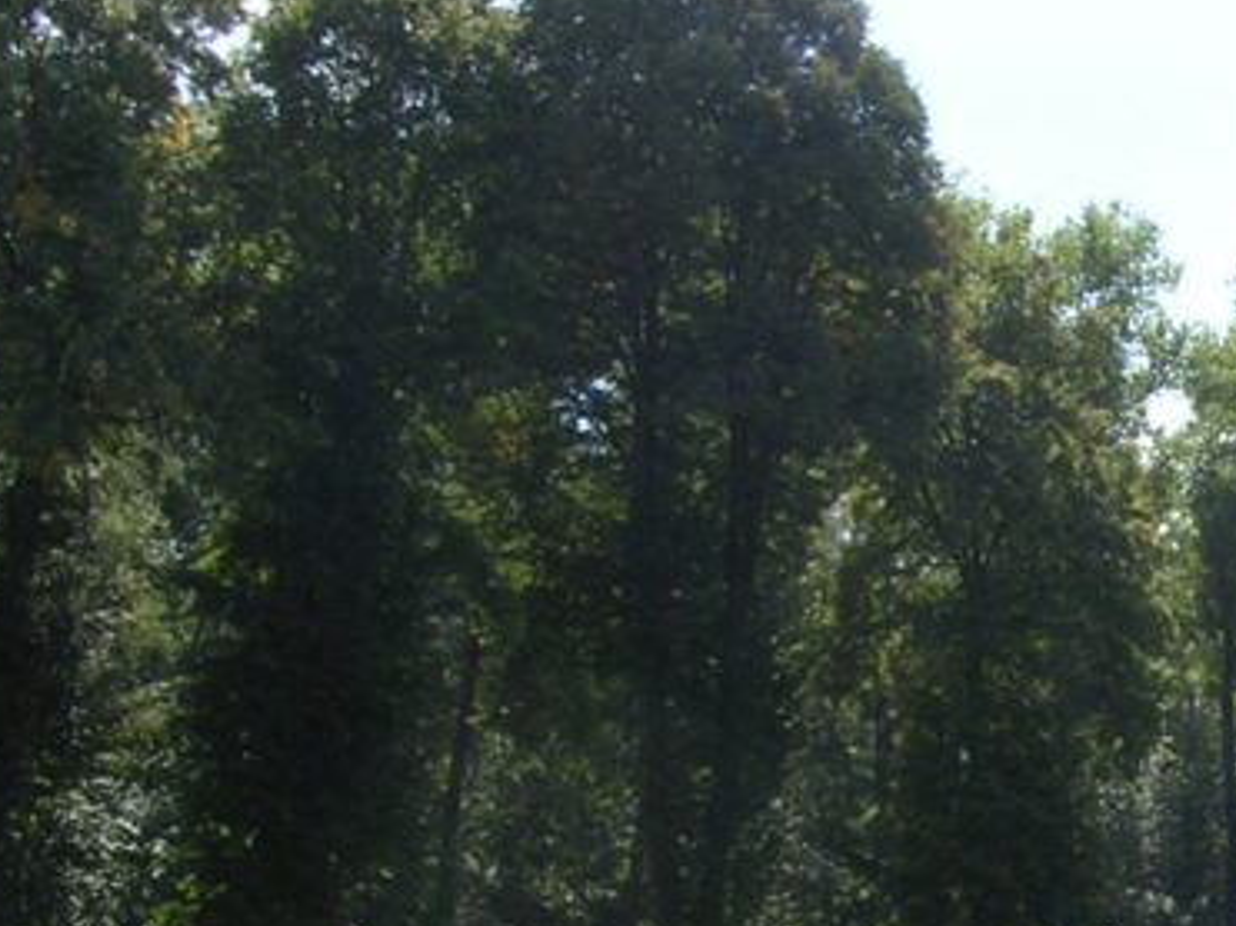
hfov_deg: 17.9
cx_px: 1443
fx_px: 3748
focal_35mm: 105
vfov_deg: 13.8
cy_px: 1053
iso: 100
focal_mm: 5.8
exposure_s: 1/170
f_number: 5.6
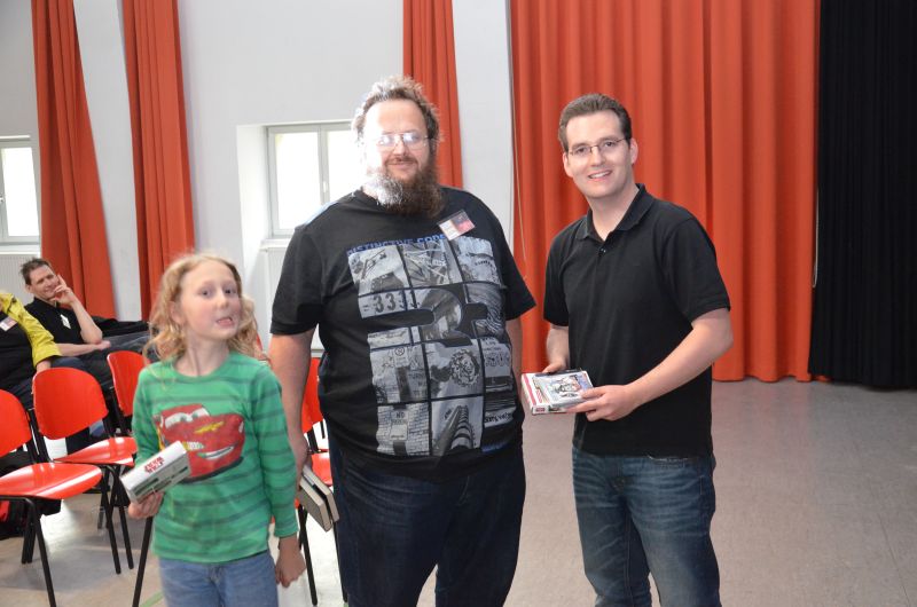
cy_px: 304
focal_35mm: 42
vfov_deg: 31.8
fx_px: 1068
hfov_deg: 46.5
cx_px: 458
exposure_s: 1/60
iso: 3200
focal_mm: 28
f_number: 4
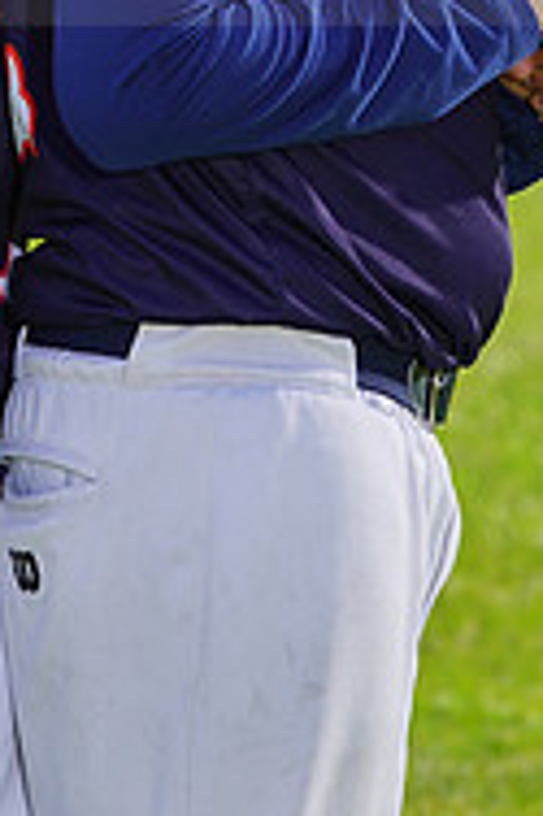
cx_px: -93
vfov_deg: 4.1
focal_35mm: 507
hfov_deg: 2.7
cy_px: -113
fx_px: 11491
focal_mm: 164
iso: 100
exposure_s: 1/250
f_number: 8
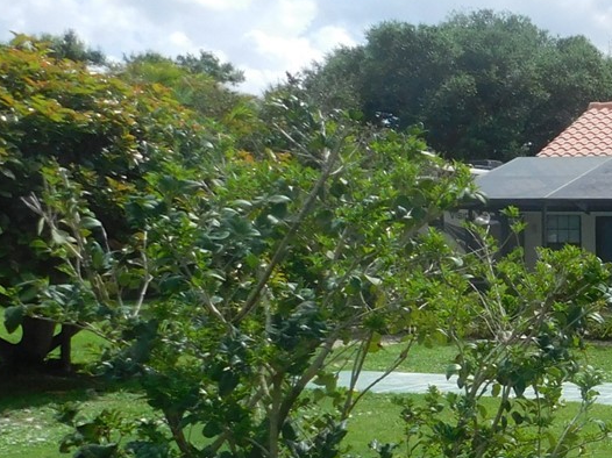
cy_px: 366
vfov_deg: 20.8
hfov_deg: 22.9
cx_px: 903
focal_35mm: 70
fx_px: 1237
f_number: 6
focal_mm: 4
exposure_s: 1/400
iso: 125
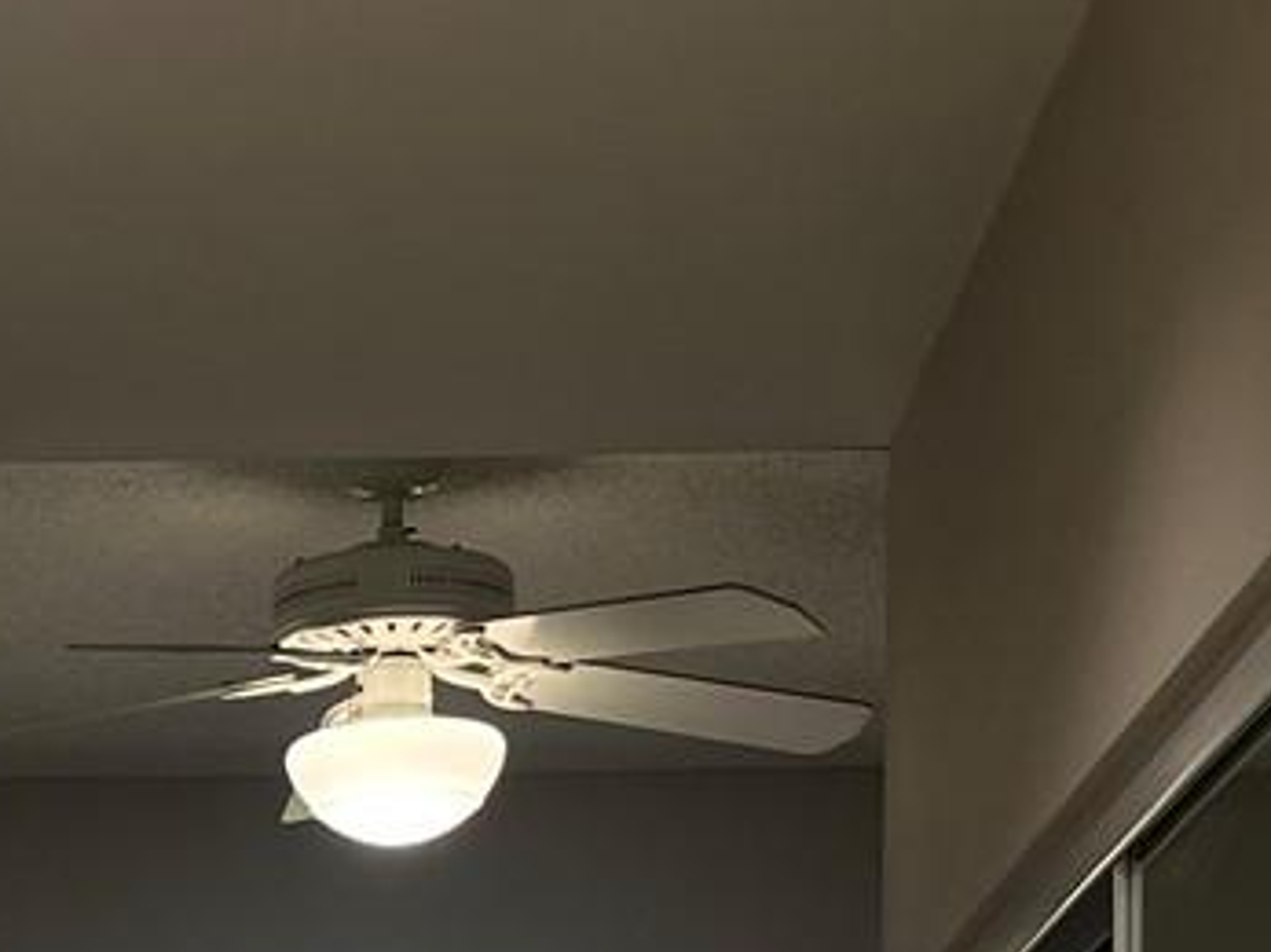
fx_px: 4405
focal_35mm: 120
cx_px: -106
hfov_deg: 16.0
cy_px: 1494
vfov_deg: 11.7
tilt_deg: +3.3
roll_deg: +0.5
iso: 100
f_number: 1.6
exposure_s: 1/120
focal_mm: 5.1
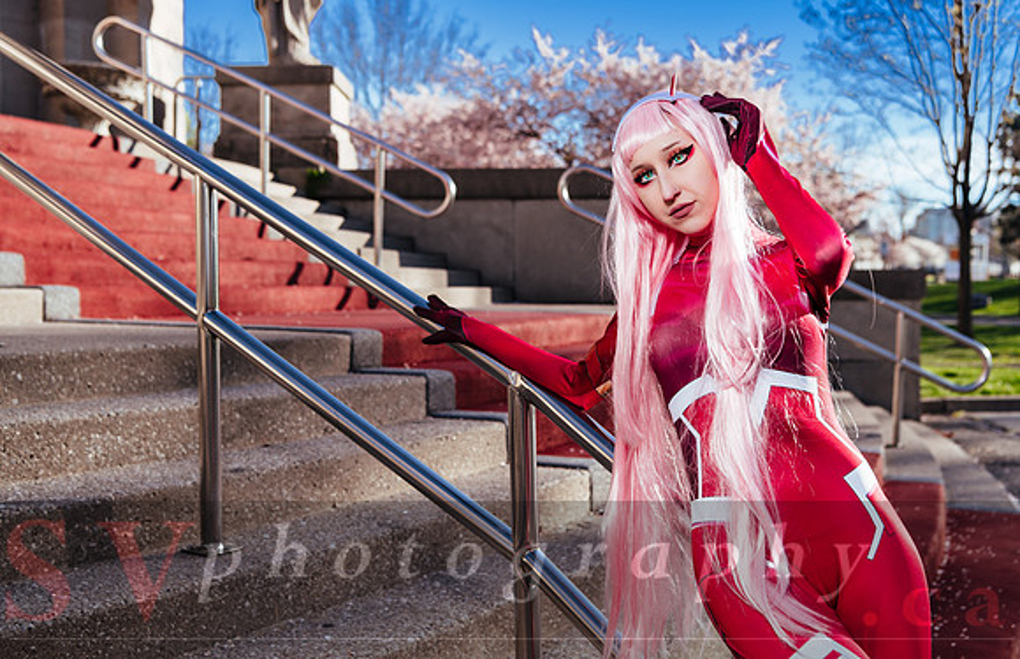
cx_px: 510
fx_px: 1201
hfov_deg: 46.0
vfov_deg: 30.7
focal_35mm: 43
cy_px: 324
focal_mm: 42
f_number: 4
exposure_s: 1/125
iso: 64
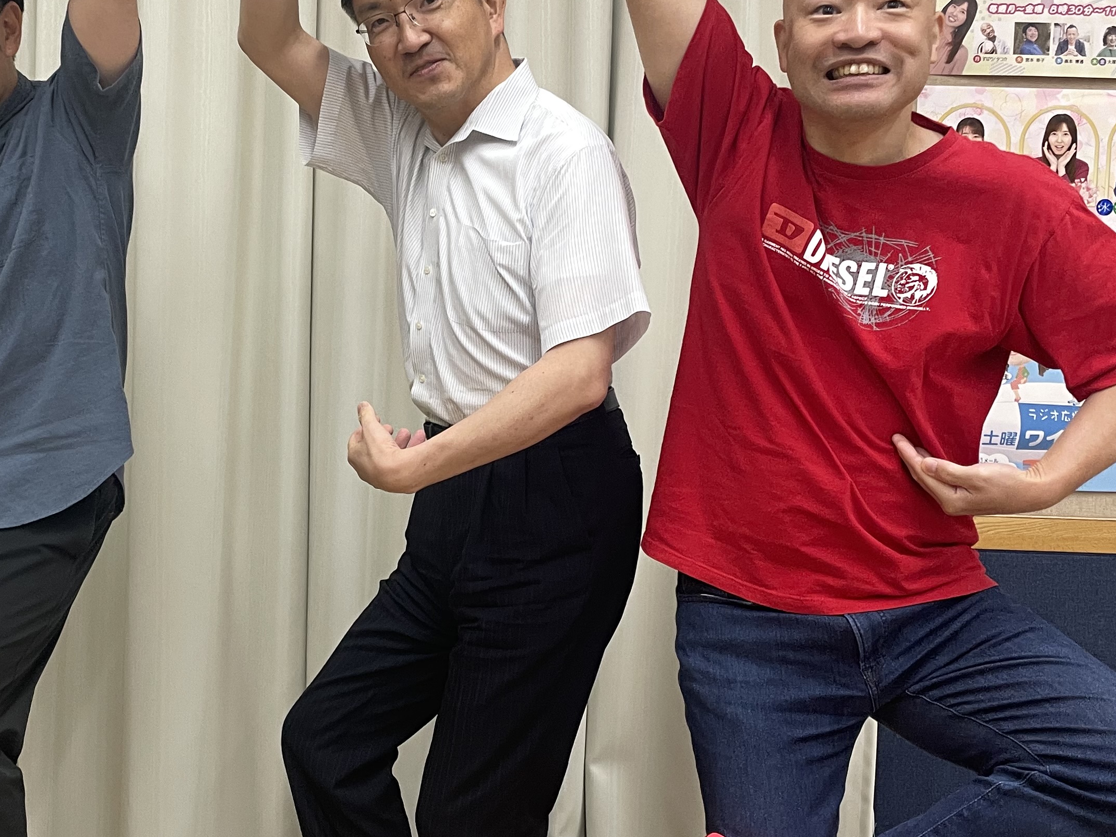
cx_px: 441
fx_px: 1580
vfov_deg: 29.7
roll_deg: -1.5
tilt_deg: -3.4
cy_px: 423
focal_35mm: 49
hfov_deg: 38.7
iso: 125
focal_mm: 4.2
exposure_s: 1/63
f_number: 1.6
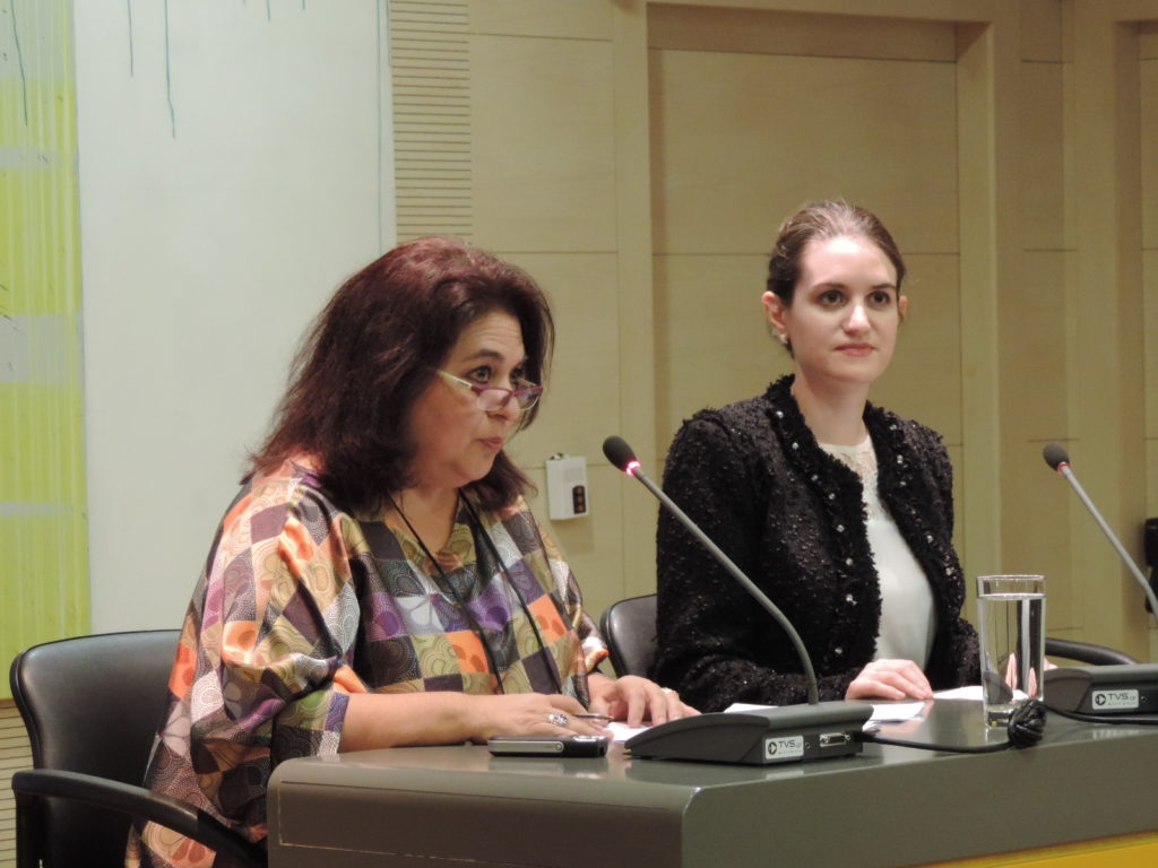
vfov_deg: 10.2
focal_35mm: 145
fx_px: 4851
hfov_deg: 13.6
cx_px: 579
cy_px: 434
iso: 800
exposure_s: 1/20
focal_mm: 25.8
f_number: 4.4
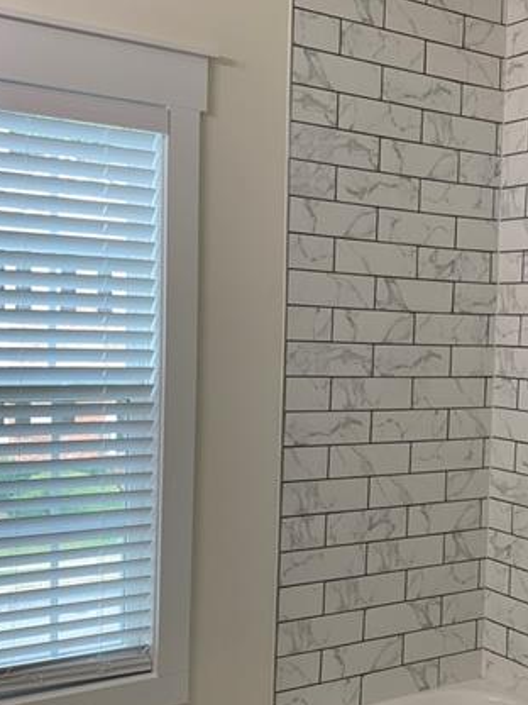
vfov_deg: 39.6
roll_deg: -1.9
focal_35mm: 48
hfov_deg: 29.8
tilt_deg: -5.2
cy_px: 393
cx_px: 394
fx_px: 976
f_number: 1.8
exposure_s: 1/120
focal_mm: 4.25
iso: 50
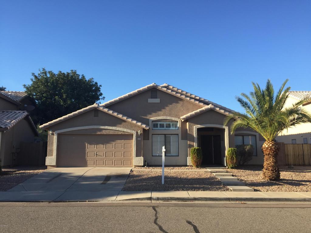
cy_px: 116
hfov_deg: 61.7
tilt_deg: +7.3
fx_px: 261
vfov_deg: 48.2
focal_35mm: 29
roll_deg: -0.7
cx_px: 156
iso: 32
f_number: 2.2
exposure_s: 1/807
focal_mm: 4.15
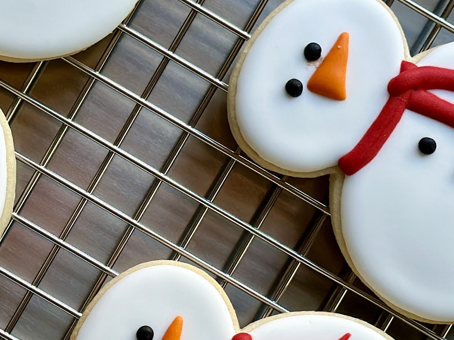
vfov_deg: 10.6
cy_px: 318
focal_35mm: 139
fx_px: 1823
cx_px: 76
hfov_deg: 14.1
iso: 100
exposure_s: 1/121
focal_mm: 6.86
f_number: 1.78
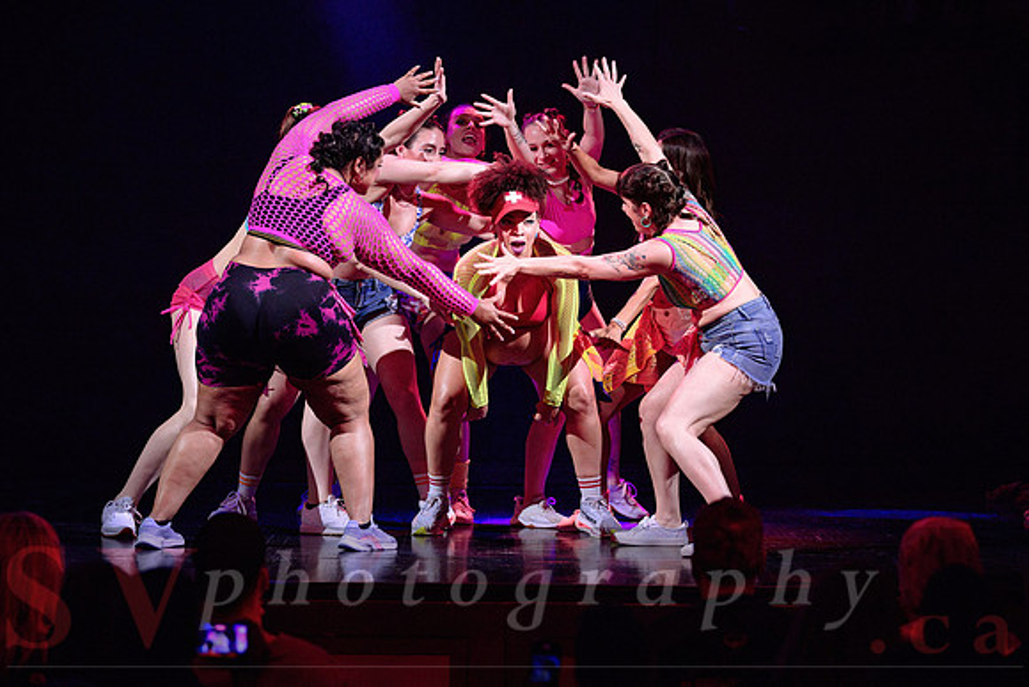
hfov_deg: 13.4
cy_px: 208
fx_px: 4384
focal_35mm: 153
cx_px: 568
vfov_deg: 8.9
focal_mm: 110
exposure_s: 1/250
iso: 1600
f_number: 2.8
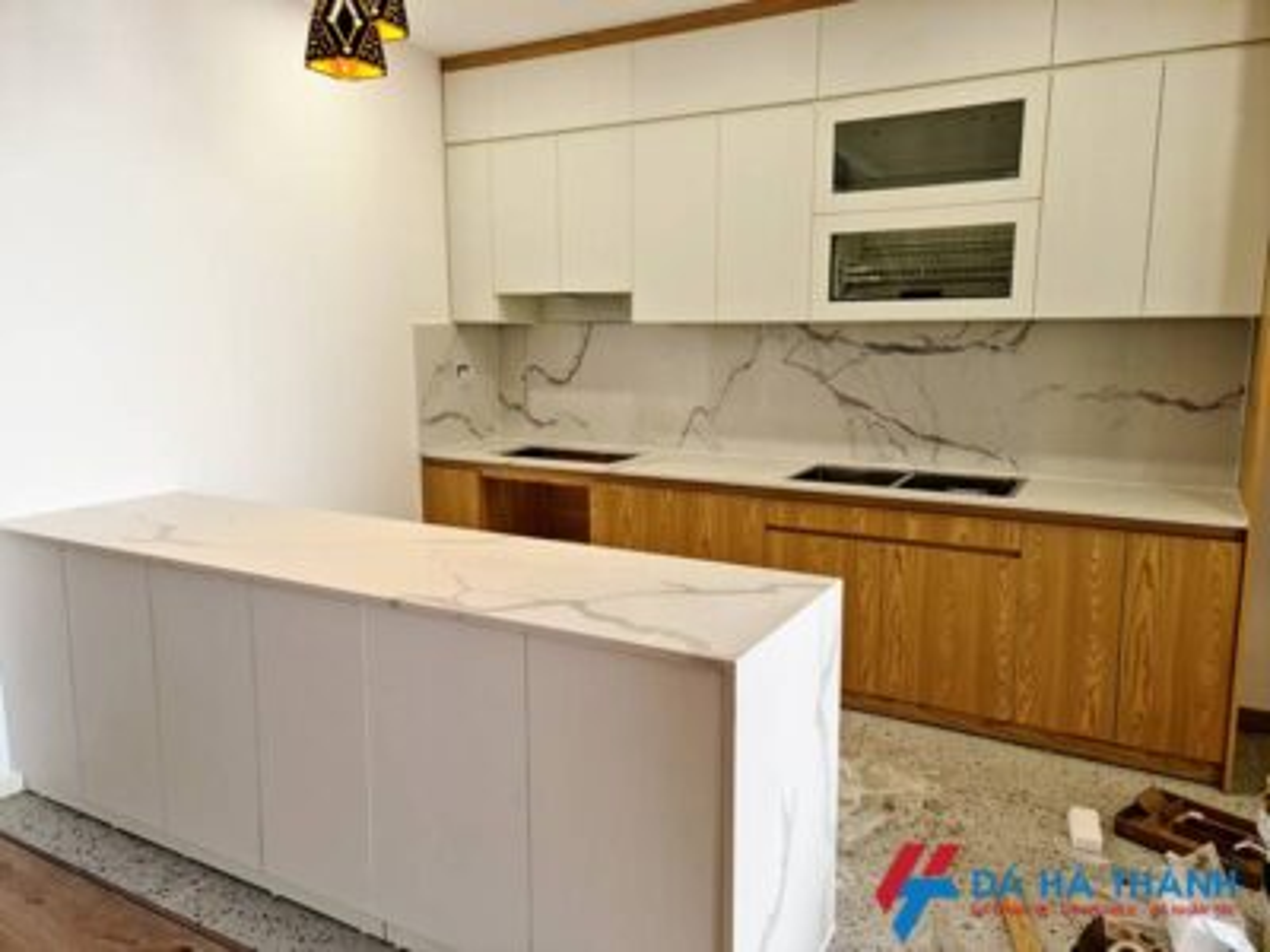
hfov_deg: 69.4
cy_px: 476
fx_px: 917
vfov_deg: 54.9
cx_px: 635
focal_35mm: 25
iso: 50
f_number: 1.8
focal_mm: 7
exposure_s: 1/50
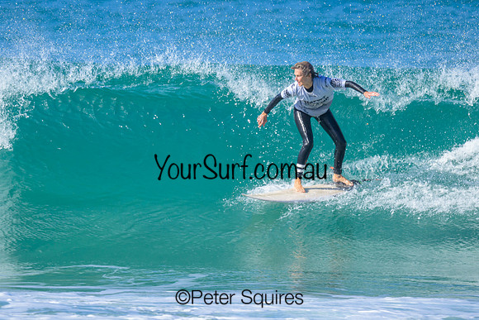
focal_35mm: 1098
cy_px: 154
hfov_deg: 1.9
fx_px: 14618
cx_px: 237
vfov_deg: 1.3
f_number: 6.3
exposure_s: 1/2000
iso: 360
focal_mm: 800
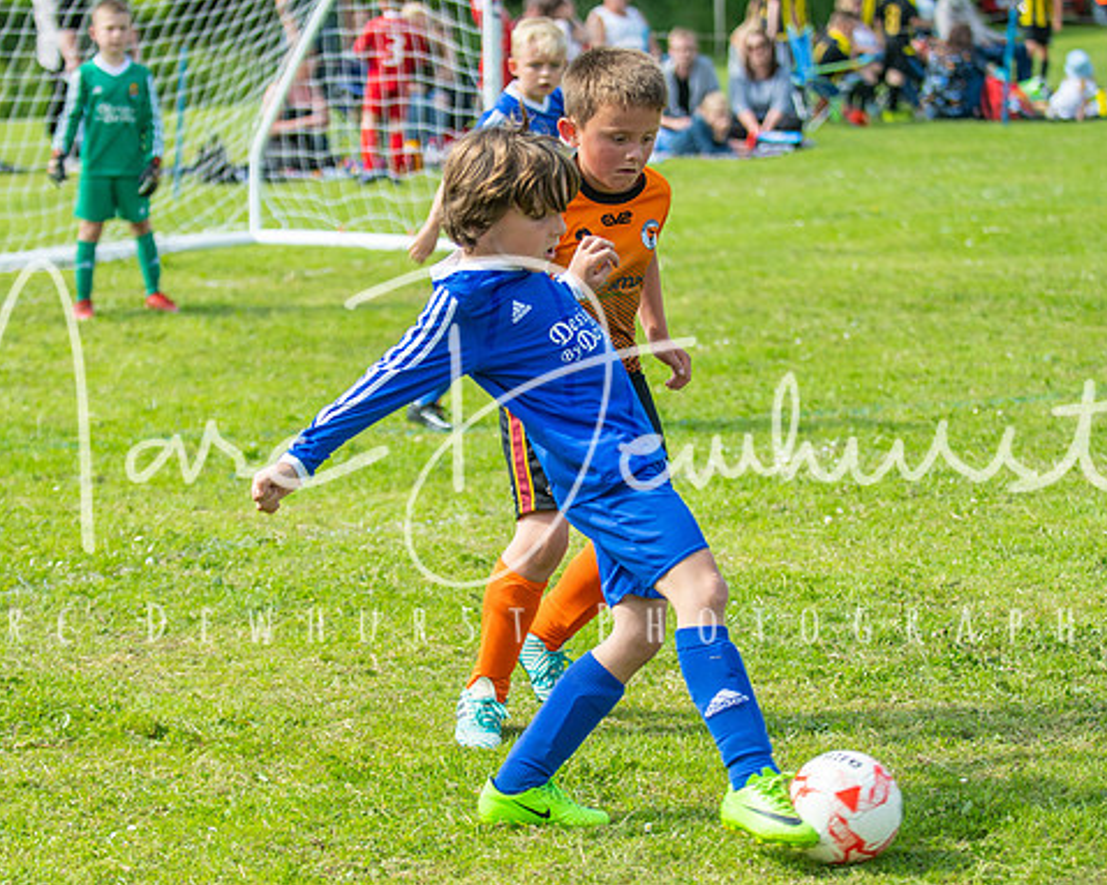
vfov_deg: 12.1
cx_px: 513
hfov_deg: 15.0
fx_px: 4193
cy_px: 440
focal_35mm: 128
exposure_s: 1/1250
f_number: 3.2
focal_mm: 75
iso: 250
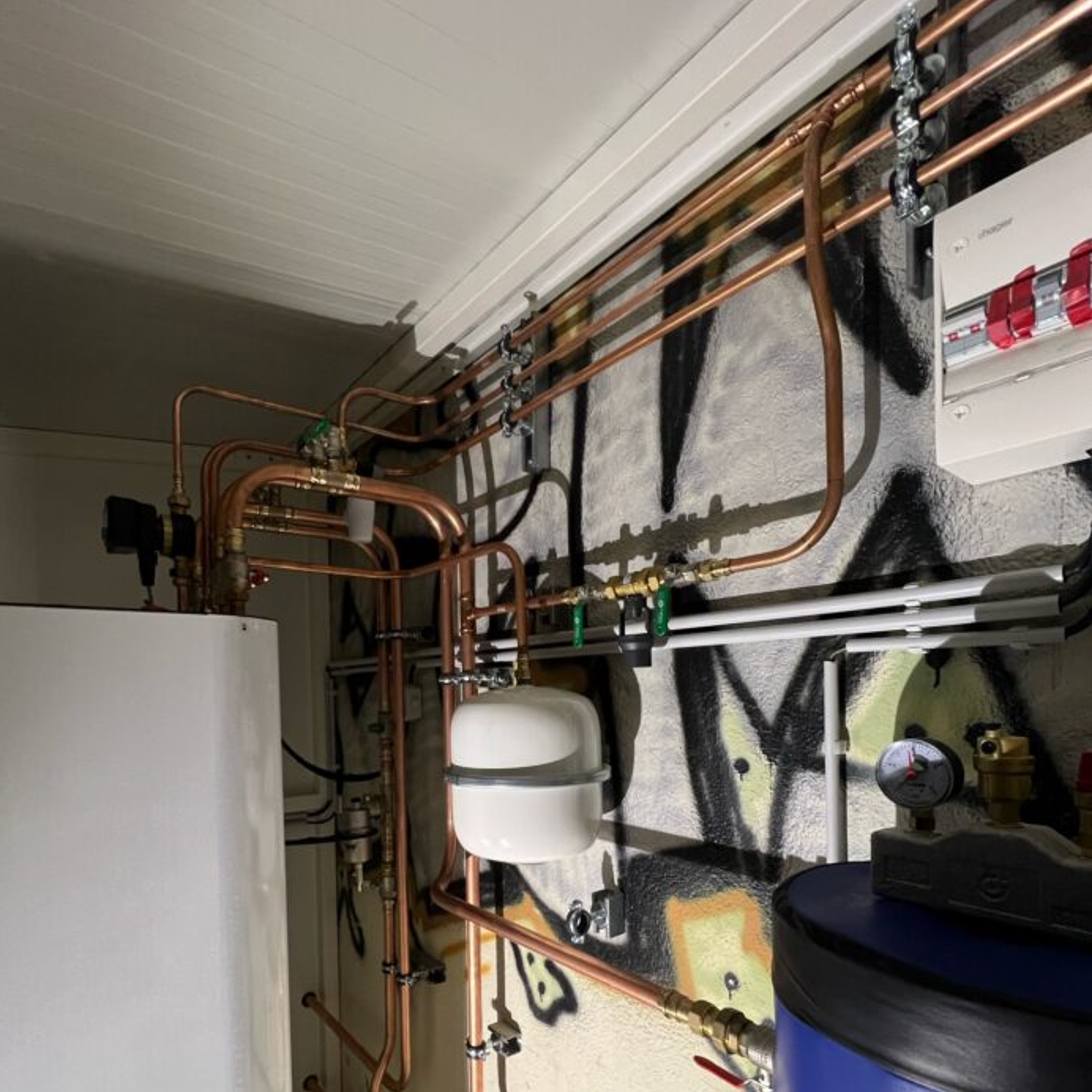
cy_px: 704
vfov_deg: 81.8
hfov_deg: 83.7
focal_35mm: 17
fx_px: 607
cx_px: 488
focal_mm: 1.57
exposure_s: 1/60
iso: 320
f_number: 1.8
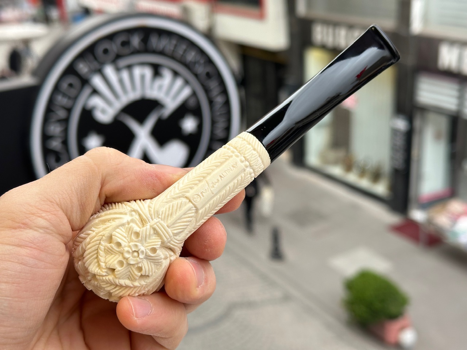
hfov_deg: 39.7
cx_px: 234
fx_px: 648
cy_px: 175
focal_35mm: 48
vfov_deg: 30.3
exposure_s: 1/132
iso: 64
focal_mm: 6.86
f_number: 1.78
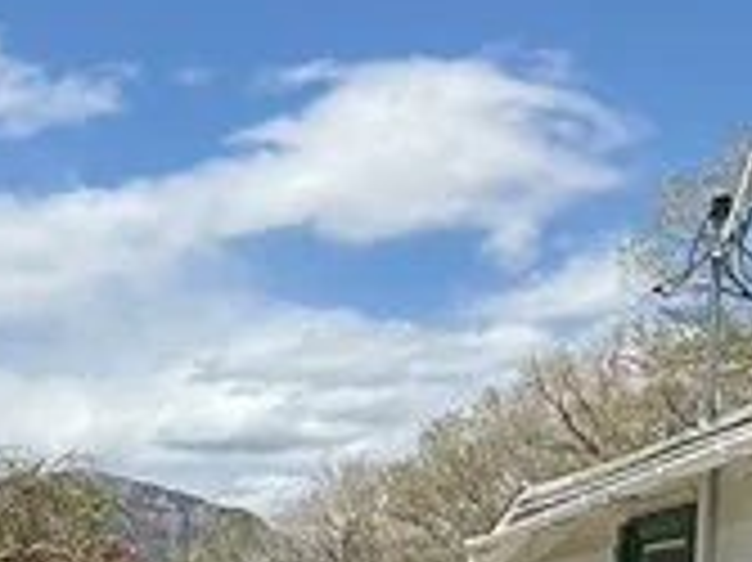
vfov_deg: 16.2
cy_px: 733
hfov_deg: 21.1
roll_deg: -1.4
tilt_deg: -2.1
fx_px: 1867
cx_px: -167
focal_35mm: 86
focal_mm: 2.22
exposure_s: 1/4425
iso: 50
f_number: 2.2
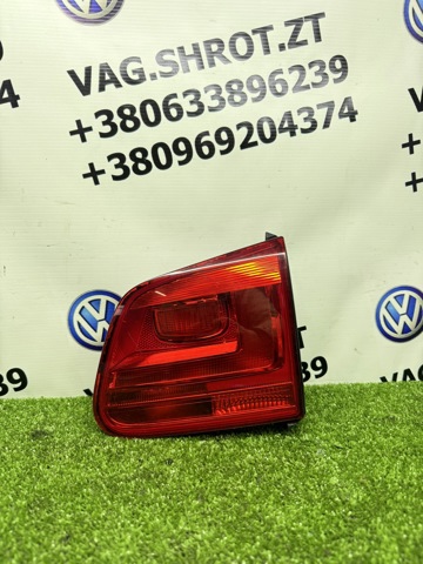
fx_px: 391
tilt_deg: -8.6
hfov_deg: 56.8
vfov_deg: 71.6
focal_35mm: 24
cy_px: 282
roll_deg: -0.5
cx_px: 212
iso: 160
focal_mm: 6.76
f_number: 1.78
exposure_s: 1/50
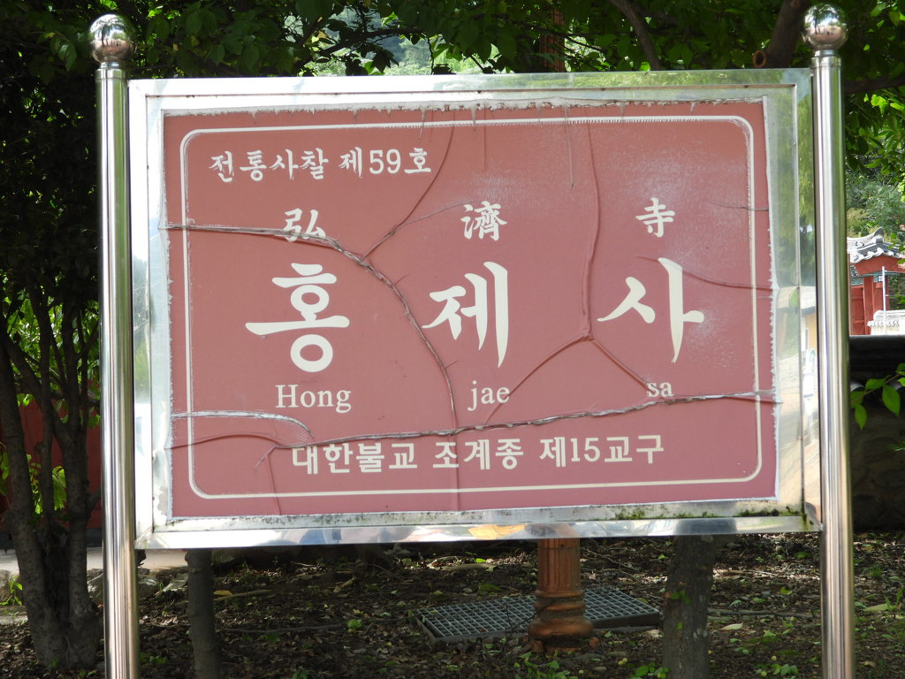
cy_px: 340
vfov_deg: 19.6
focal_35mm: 75
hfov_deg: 26.0
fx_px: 1961
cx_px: 452
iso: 100
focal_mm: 13.5
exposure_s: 1/160
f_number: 3.5
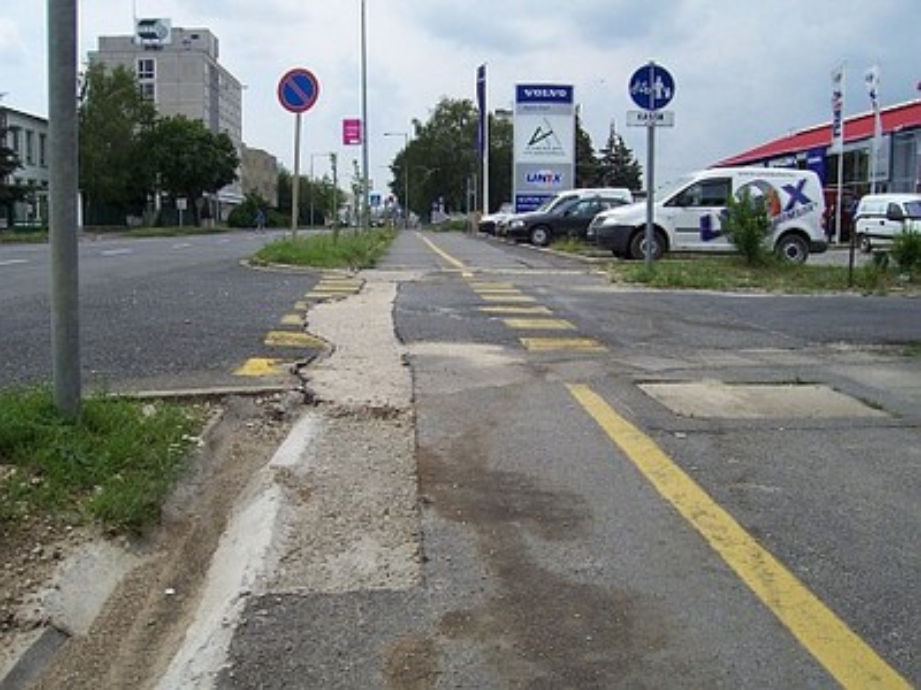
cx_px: 460
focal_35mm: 34
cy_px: 345
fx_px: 905
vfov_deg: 41.8
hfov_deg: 54.0
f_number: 5.6
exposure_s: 1/500
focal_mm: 5.6
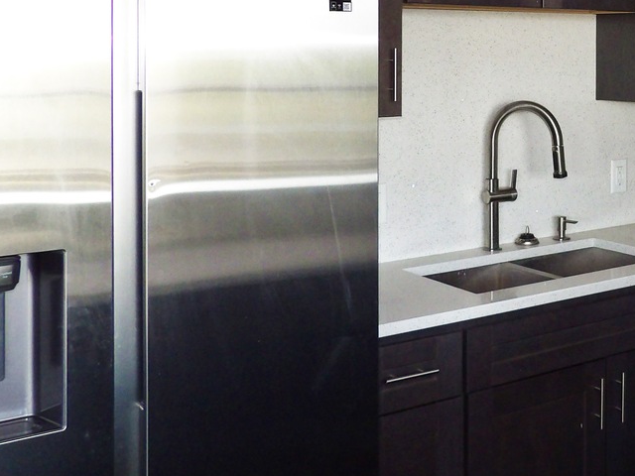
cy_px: 68
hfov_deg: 32.7
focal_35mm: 54
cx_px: 631
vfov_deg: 26.3
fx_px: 991
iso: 200
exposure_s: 1/32
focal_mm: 4.3
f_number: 3.2
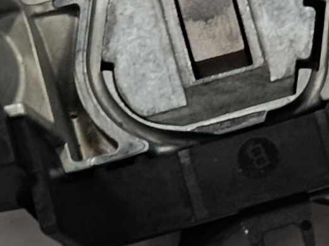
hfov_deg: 10.5
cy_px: 178
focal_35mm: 185
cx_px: 405
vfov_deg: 8.0
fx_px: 1758
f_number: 1.7
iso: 948
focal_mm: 5.24
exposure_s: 1/100
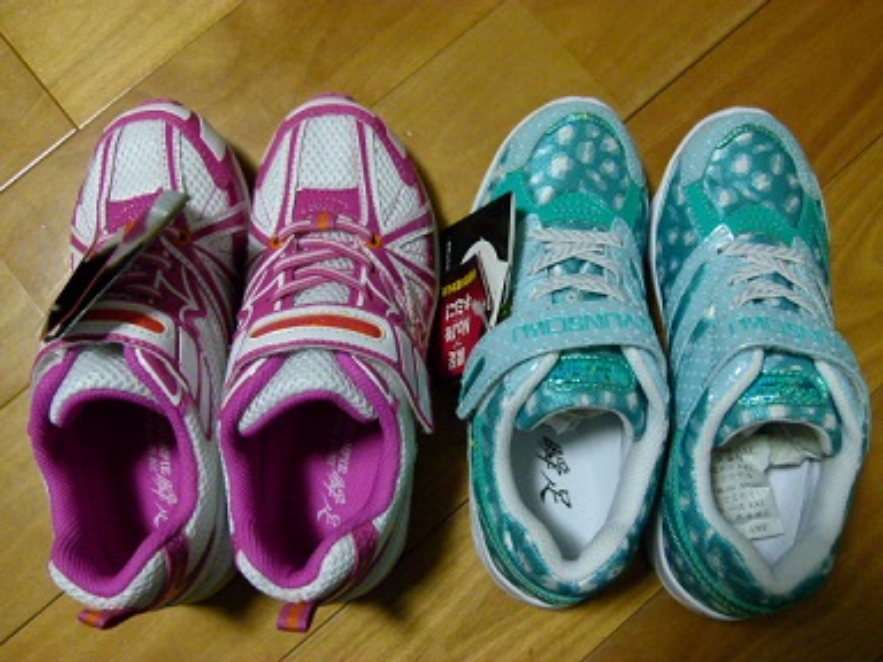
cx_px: 442
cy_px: 331
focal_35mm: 30
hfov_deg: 60.0
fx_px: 765
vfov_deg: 46.8
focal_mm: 5.4
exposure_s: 1/50
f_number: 3
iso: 800
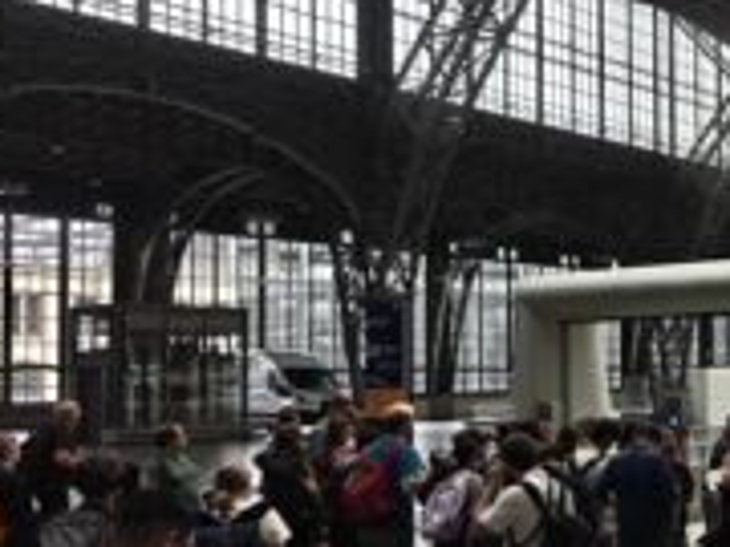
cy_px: 324
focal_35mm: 51
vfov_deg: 28.5
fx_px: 1076
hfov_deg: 33.2
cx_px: 783
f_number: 1.6
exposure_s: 1/181
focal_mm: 6.06
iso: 320
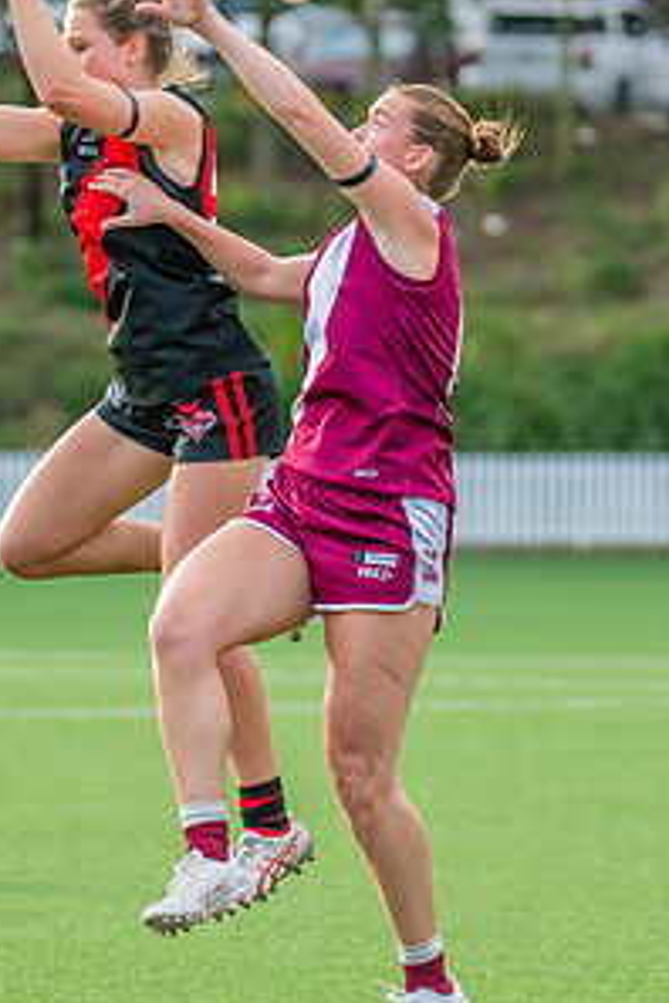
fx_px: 11177
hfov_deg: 3.4
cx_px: 281
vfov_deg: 5.1
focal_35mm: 401
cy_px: 436
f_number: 4.5
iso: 800
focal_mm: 170
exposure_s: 1/1000
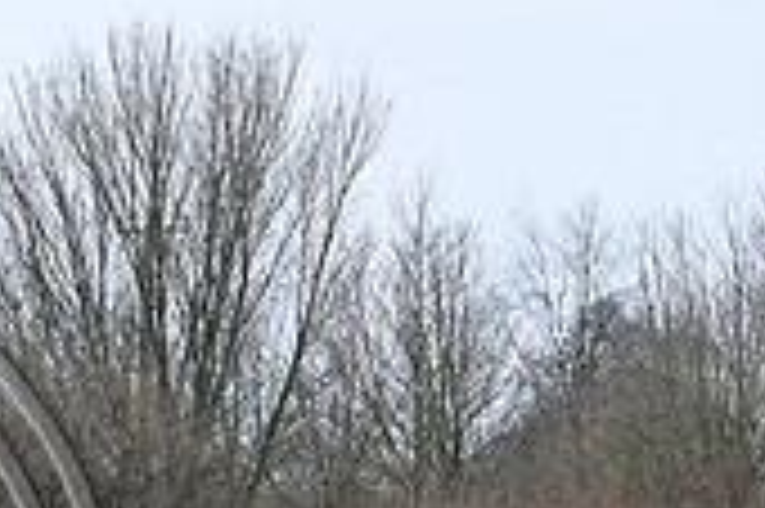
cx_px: -392
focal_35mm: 314
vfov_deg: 4.4
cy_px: 602
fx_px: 6666
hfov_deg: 6.5
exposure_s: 1/1250
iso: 1600
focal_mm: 92
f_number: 4.5
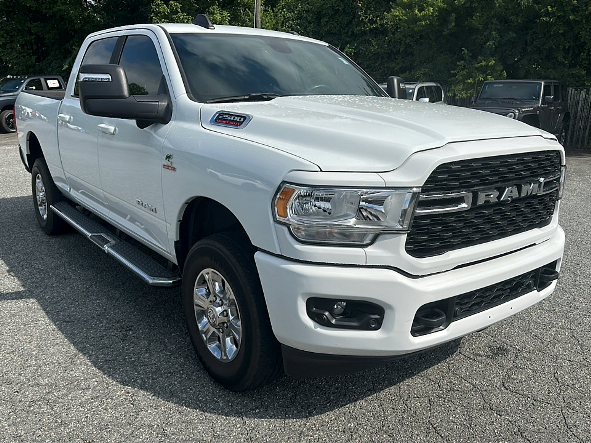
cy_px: 222
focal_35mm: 25
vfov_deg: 54.9
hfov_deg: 69.4
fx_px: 427
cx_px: 296
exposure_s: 1/7143
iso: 80
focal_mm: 6.86
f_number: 1.78
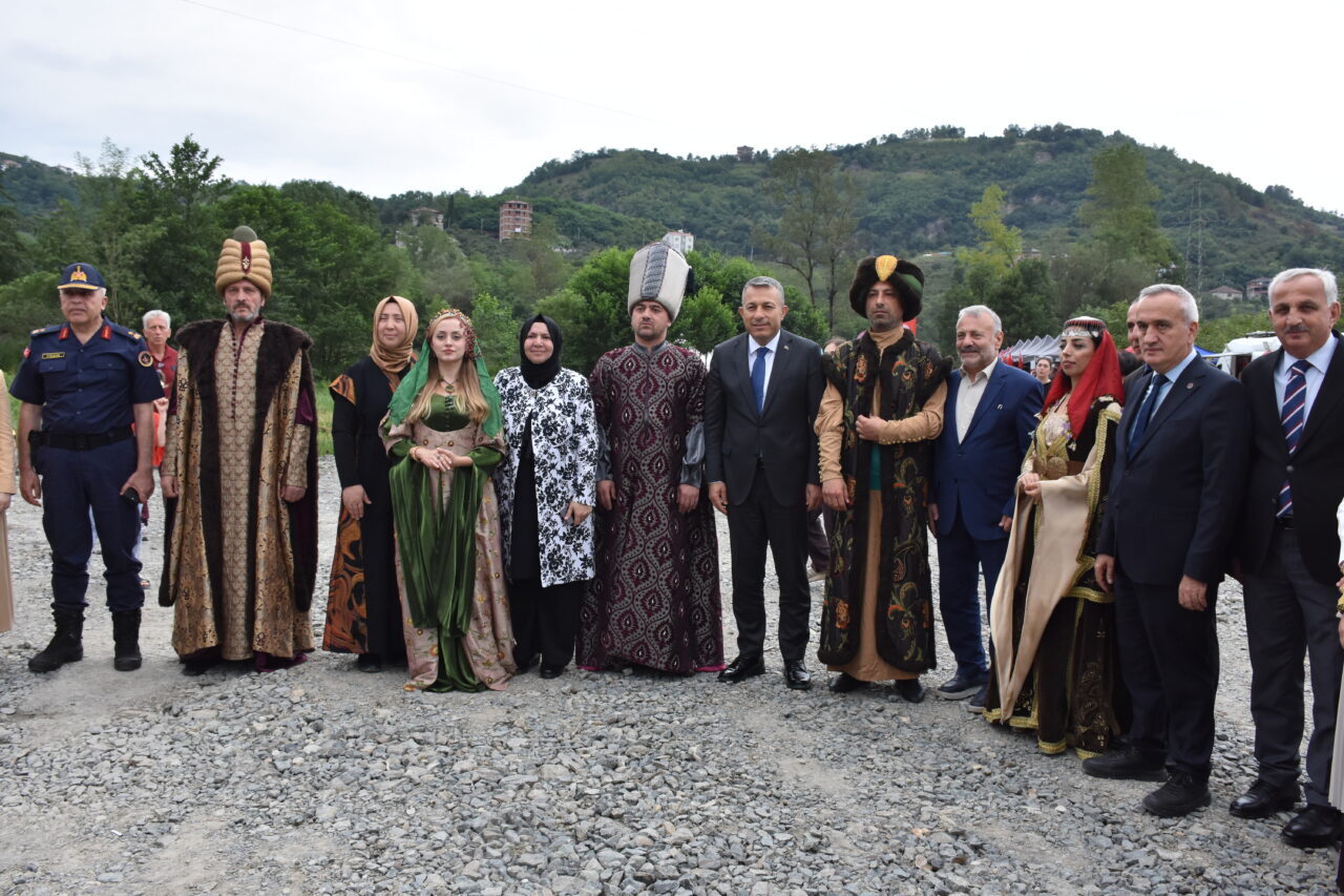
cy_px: 448
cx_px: 672
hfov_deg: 61.9
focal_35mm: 30
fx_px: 1120
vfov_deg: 43.6
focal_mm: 20
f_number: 8
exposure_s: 1/400
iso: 800
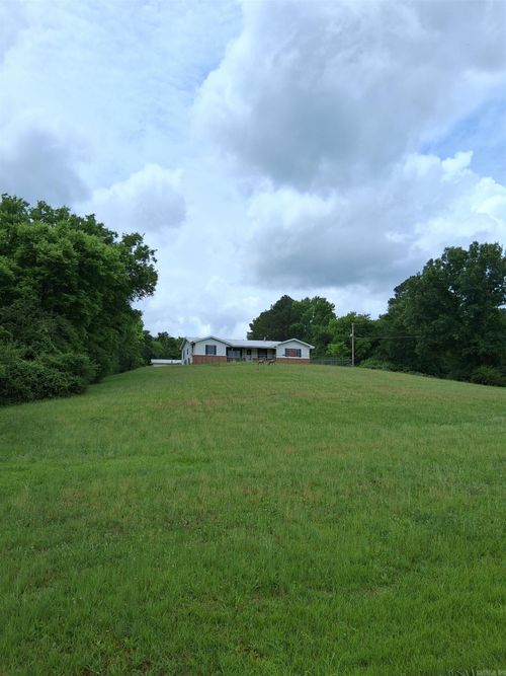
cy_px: 338
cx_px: 253
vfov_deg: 67.3
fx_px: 507
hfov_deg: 53.0
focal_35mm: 26
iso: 25
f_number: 1.8
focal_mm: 3.98
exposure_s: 1/951
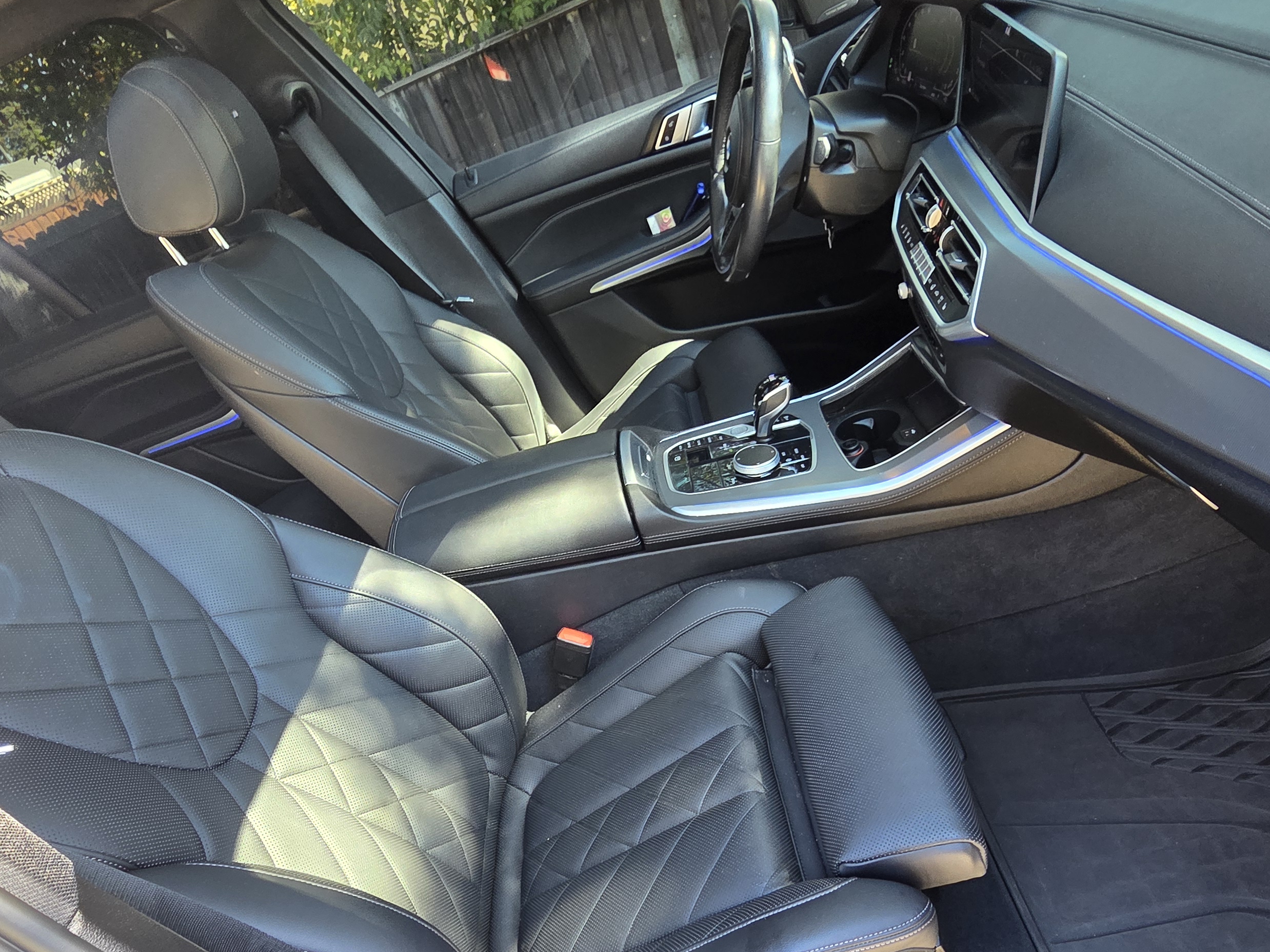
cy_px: 616
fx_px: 770
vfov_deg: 62.2
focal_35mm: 21
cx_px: 632
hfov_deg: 79.0
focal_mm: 2.2
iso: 160
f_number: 2.2
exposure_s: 1/60
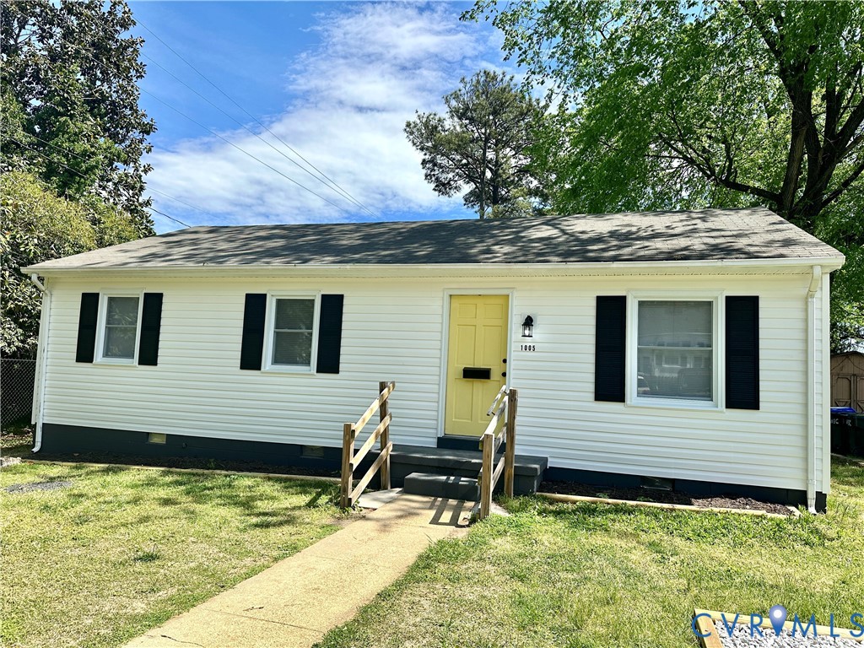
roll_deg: -2.8
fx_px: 599
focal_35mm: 24
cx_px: 432
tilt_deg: +5.0
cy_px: 324
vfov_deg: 56.8
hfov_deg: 71.6
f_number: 1.78
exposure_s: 1/3717
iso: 80
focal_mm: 6.86
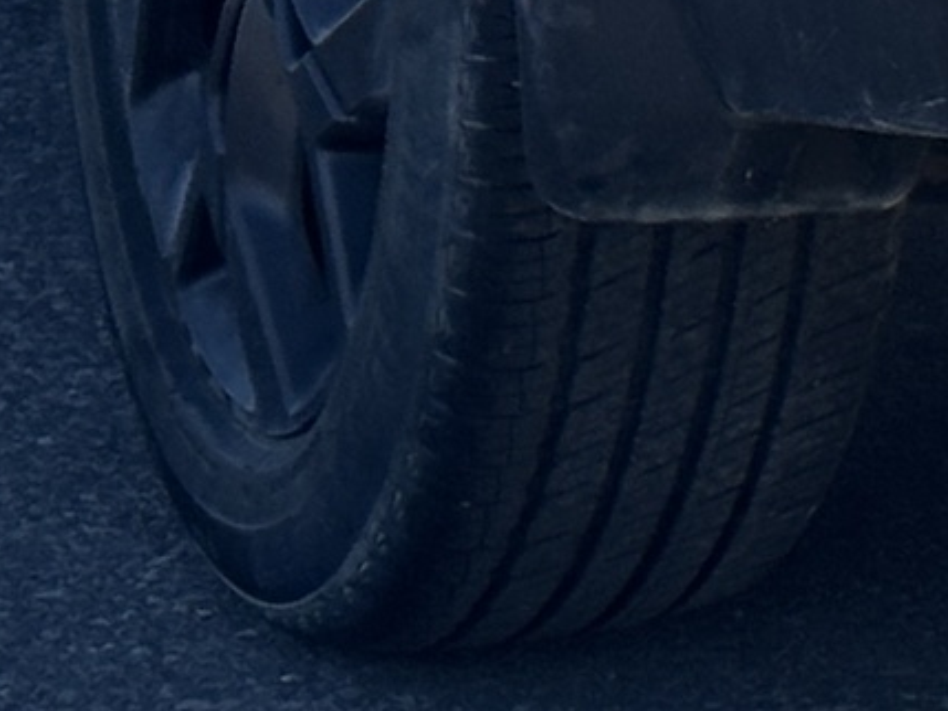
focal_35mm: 322
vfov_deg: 4.5
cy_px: -1212
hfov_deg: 6.0
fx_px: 8821
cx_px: 1708
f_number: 1.78
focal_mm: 6.86
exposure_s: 1/3058
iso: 64
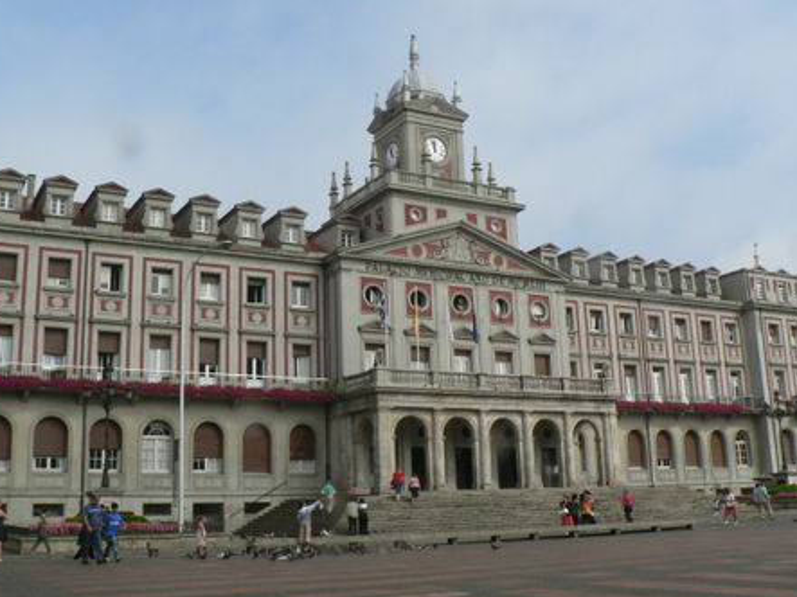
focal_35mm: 39
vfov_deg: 36.8
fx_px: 898
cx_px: 376
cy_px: 279
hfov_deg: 47.9
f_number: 8
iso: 200
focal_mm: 6
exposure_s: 1/640
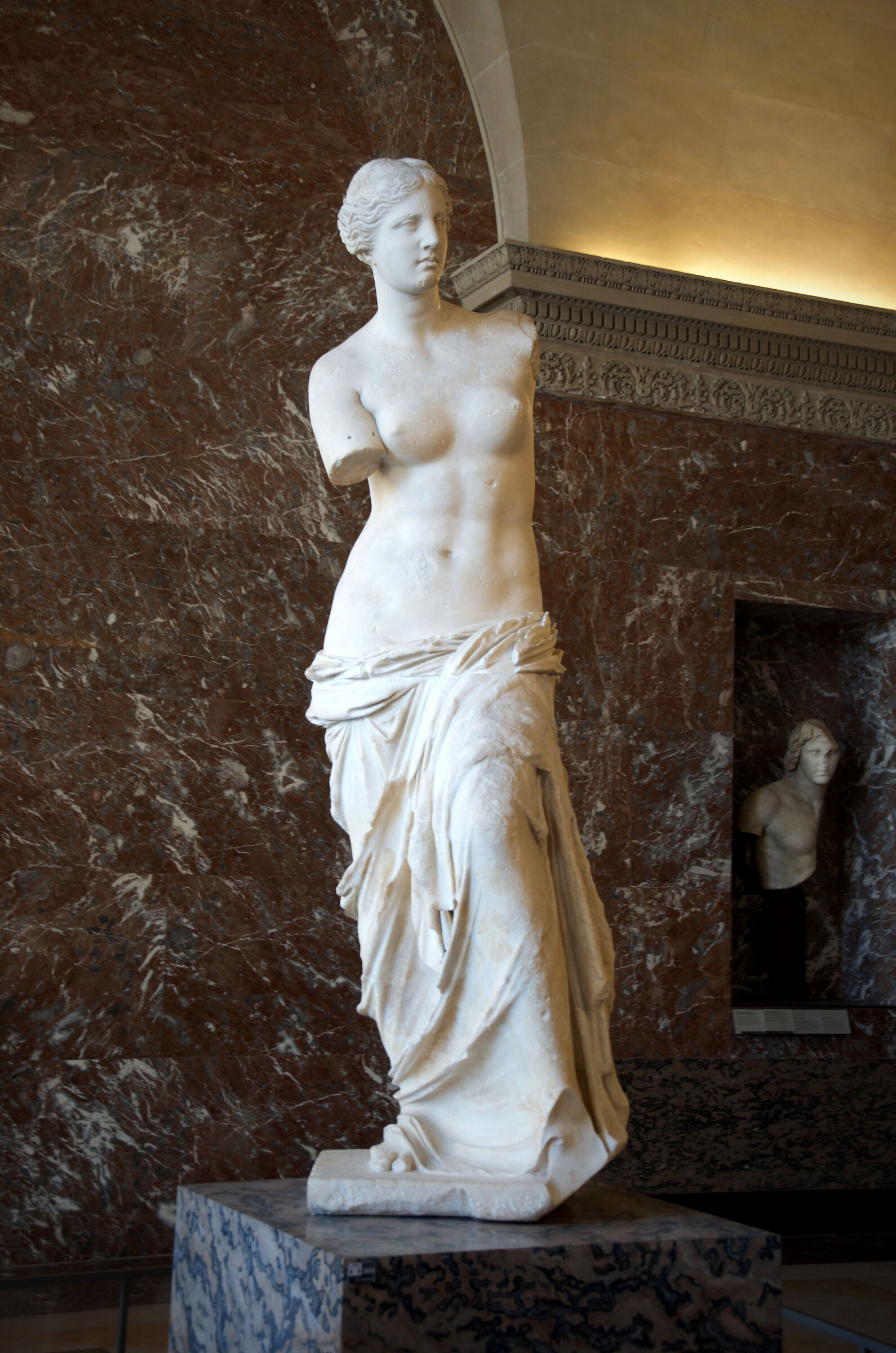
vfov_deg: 39.0
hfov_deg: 26.4
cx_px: 448
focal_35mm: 51
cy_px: 676
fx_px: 1912
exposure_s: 1/13
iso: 200
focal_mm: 34
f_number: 6.3
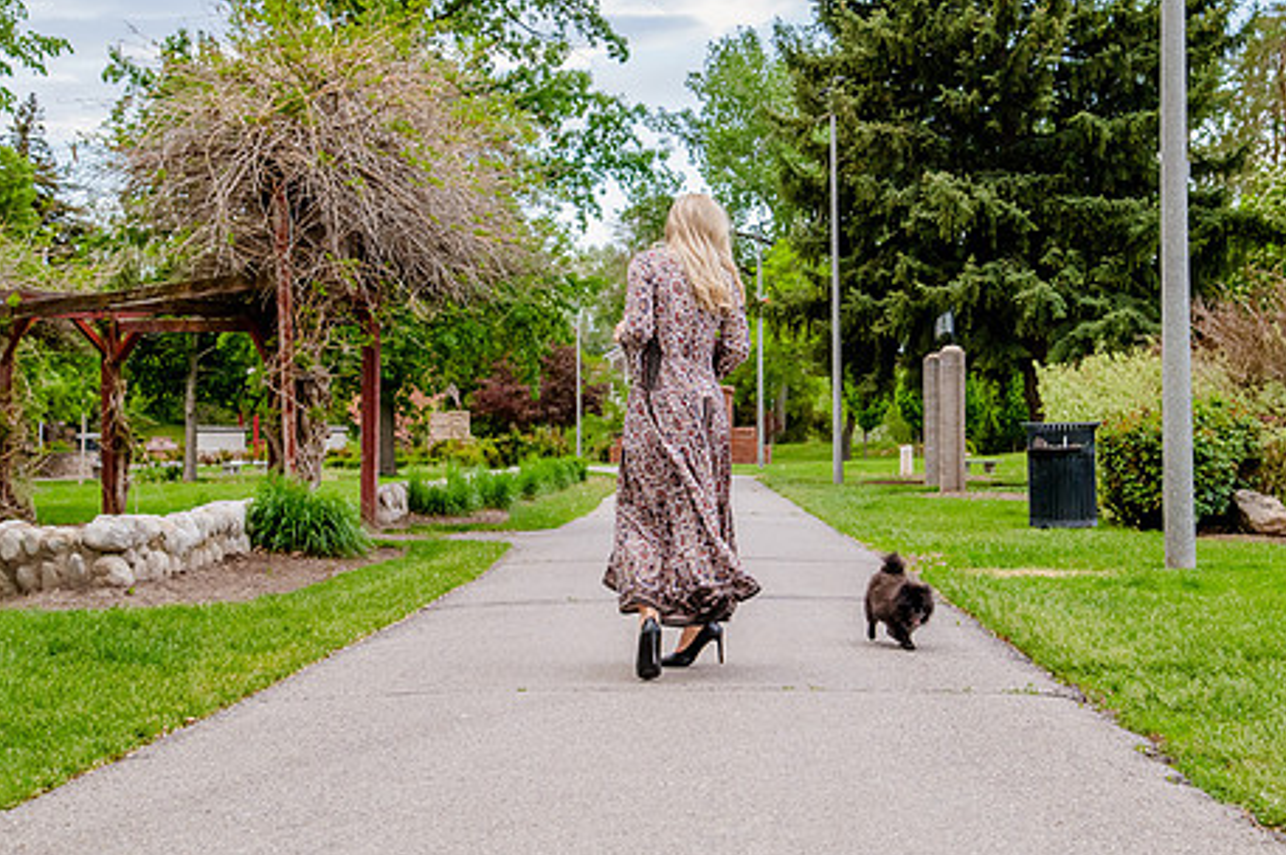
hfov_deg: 30.5
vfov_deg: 20.6
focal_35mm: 66
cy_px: 397
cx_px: 692
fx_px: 2356
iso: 2500
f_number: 8
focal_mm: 52
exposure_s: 1/640
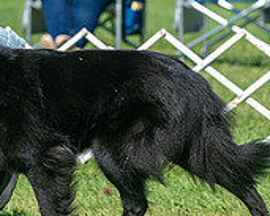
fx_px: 4613
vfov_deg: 2.7
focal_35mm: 577
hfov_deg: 3.3
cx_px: 12
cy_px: -74
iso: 80
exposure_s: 1/1000
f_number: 4
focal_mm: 137
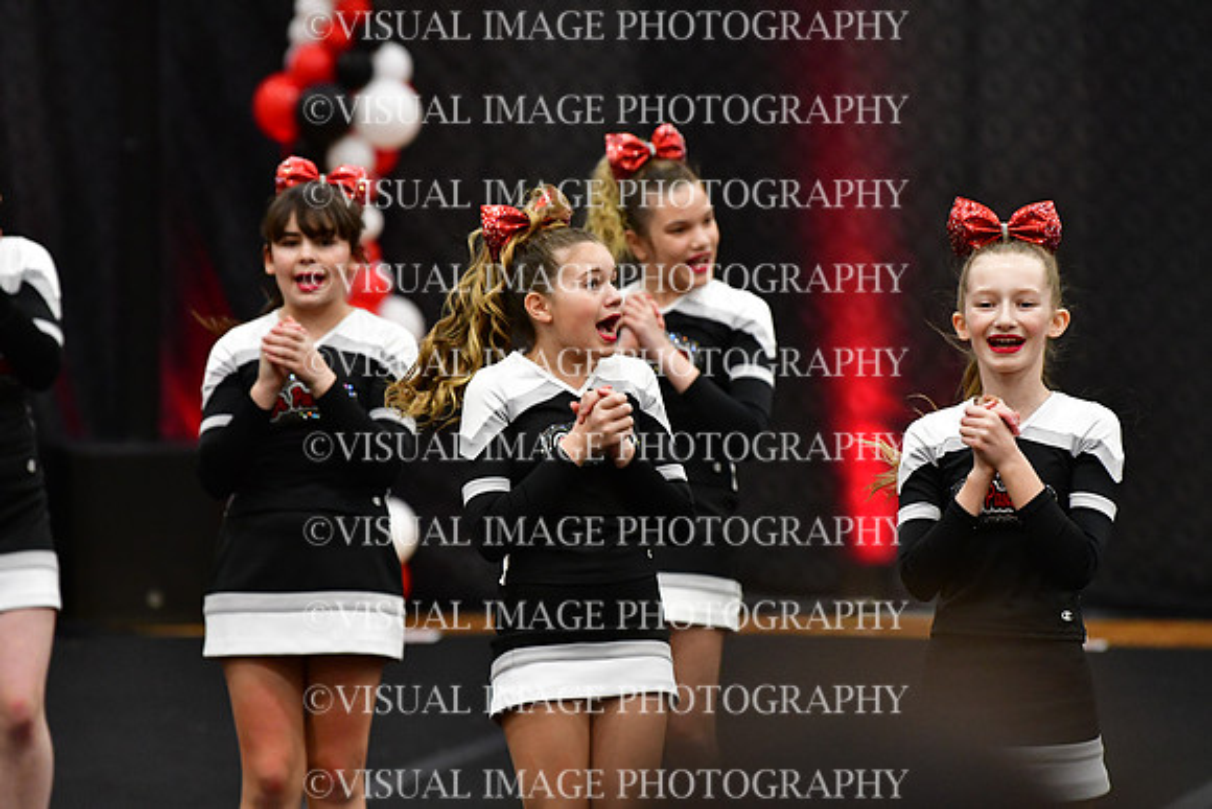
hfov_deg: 6.9
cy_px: 404
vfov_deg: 4.6
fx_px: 10102
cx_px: 606
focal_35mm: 300
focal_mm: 200
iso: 4000
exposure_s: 1/500
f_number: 3.5
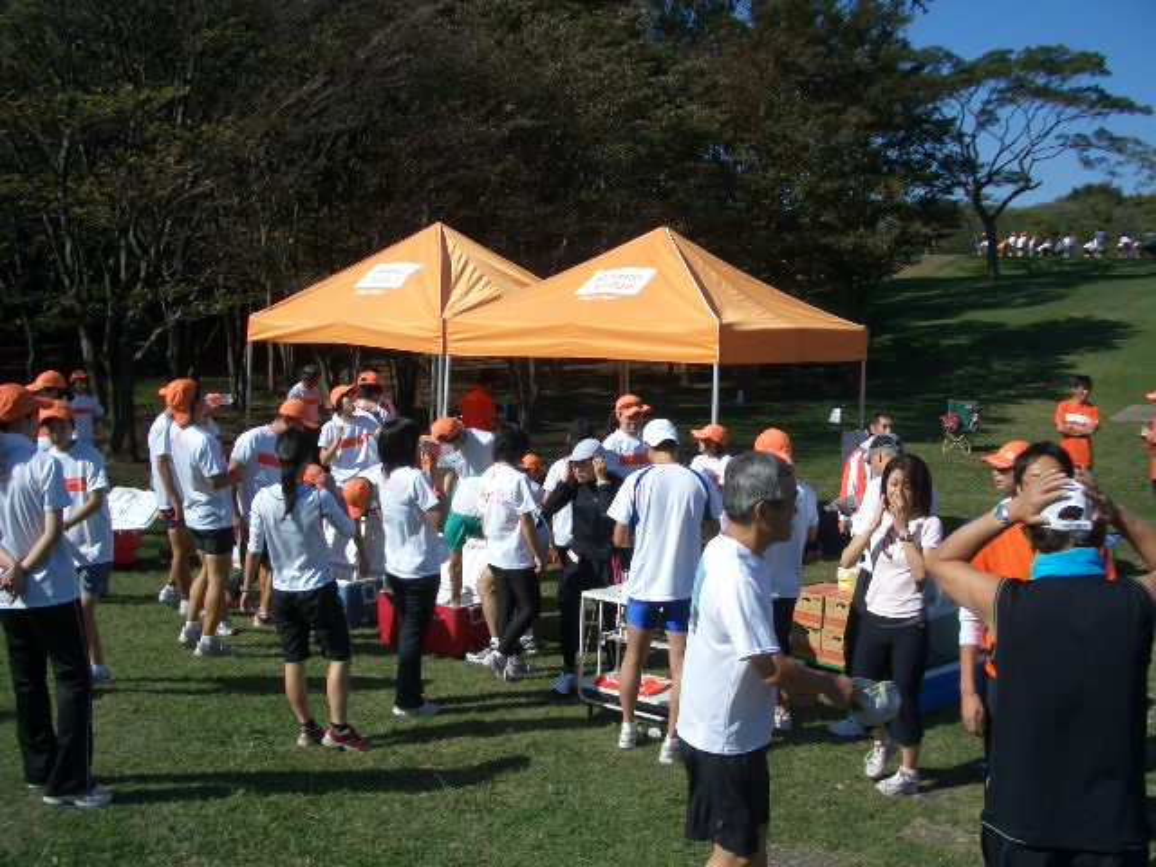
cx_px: 578
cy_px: 434
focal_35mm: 35
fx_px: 1169
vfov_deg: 40.7
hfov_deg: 52.6
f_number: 4.3
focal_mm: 5.8
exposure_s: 1/800
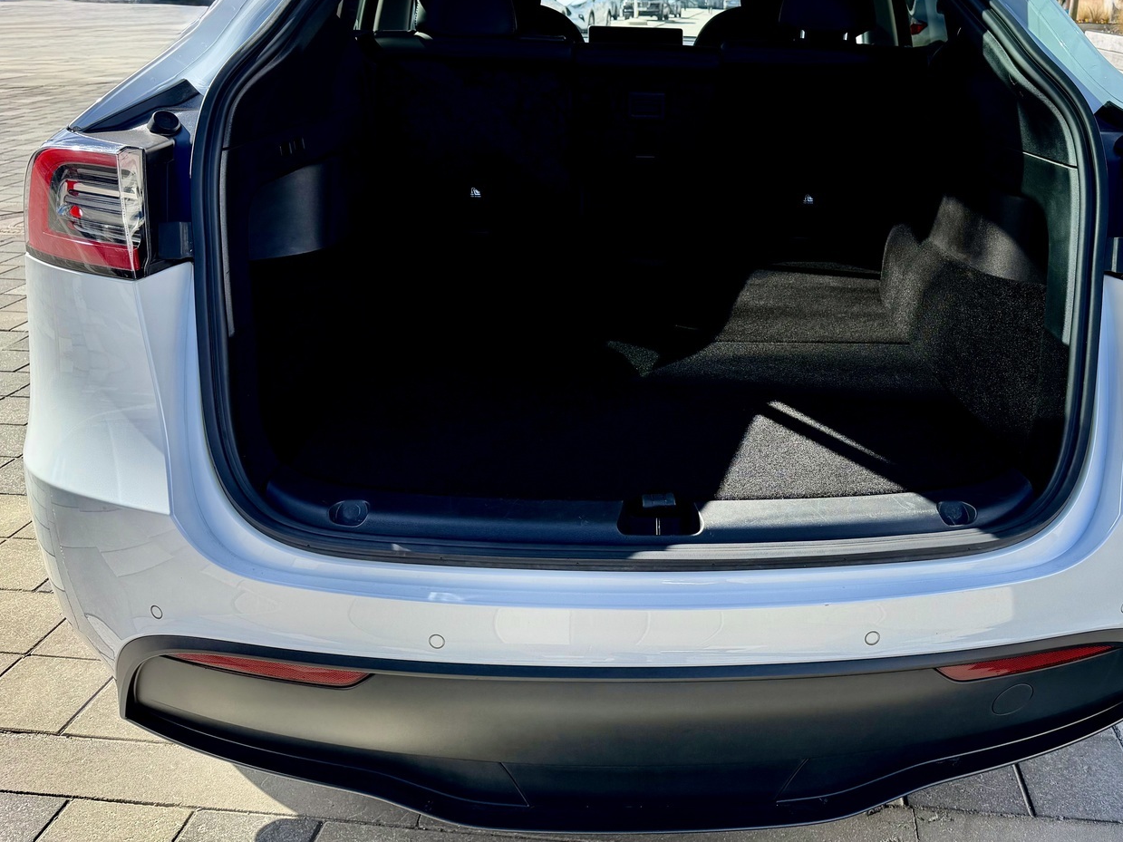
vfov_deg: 45.0
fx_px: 1006
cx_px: 681
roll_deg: -0.2
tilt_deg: -16.5
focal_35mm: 31
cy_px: 302
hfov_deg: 57.8
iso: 80
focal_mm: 6.76
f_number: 1.78
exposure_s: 1/1271
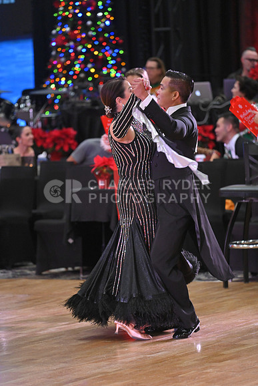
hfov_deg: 7.4
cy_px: 193
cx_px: 129
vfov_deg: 11.1
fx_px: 1987
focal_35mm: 185
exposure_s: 1/400
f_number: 4
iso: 3200
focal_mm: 185
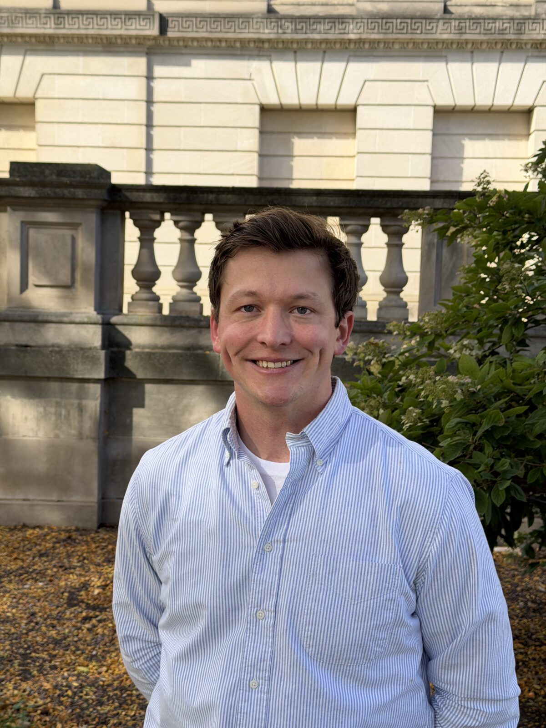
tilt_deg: -3.2
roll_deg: -1.3
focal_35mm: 48
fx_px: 1009
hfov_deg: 30.3
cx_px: 273
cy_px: 364
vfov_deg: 39.7
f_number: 1.78
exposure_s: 1/1149
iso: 80
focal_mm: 6.76
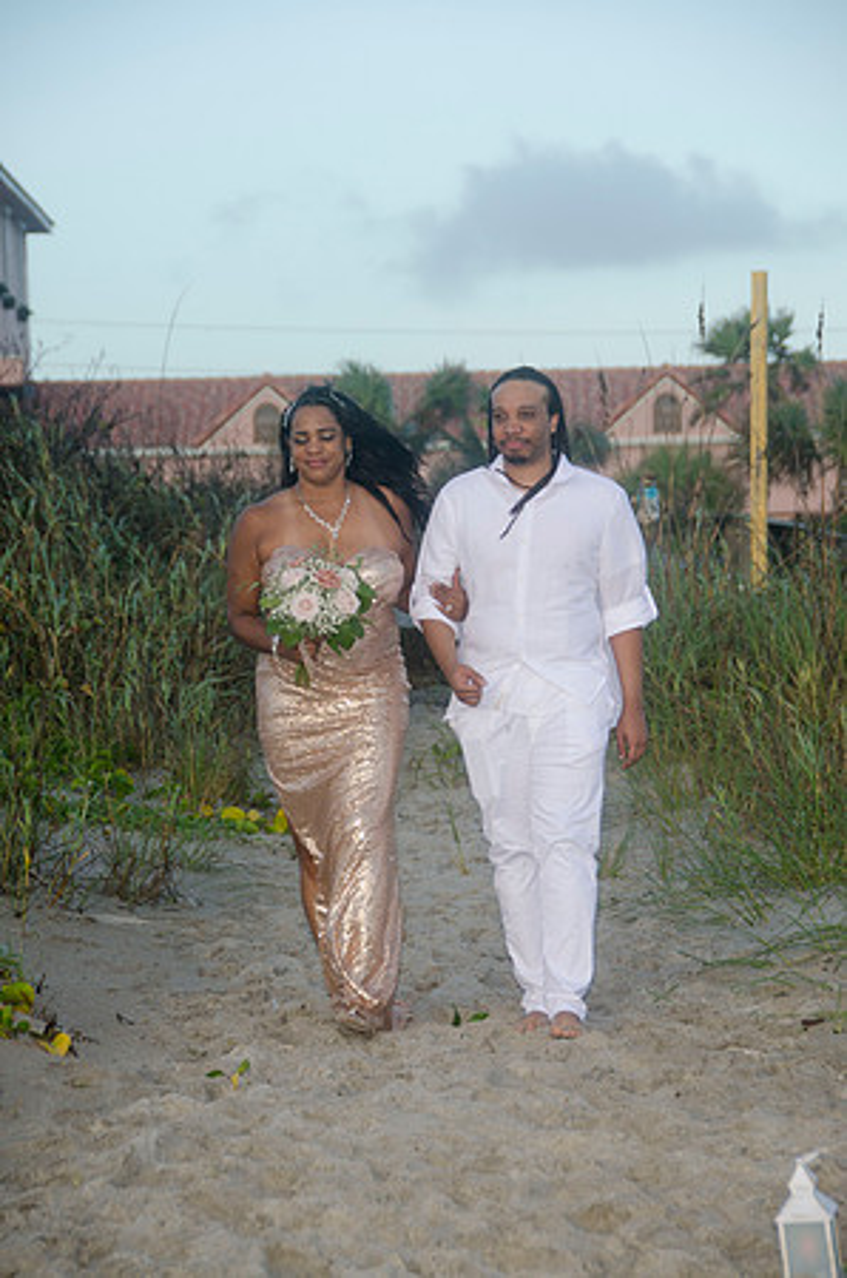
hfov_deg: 9.6
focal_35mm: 142
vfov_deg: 14.4
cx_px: 424
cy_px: 639
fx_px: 5052
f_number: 5.6
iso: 200
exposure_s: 1/200
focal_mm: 95
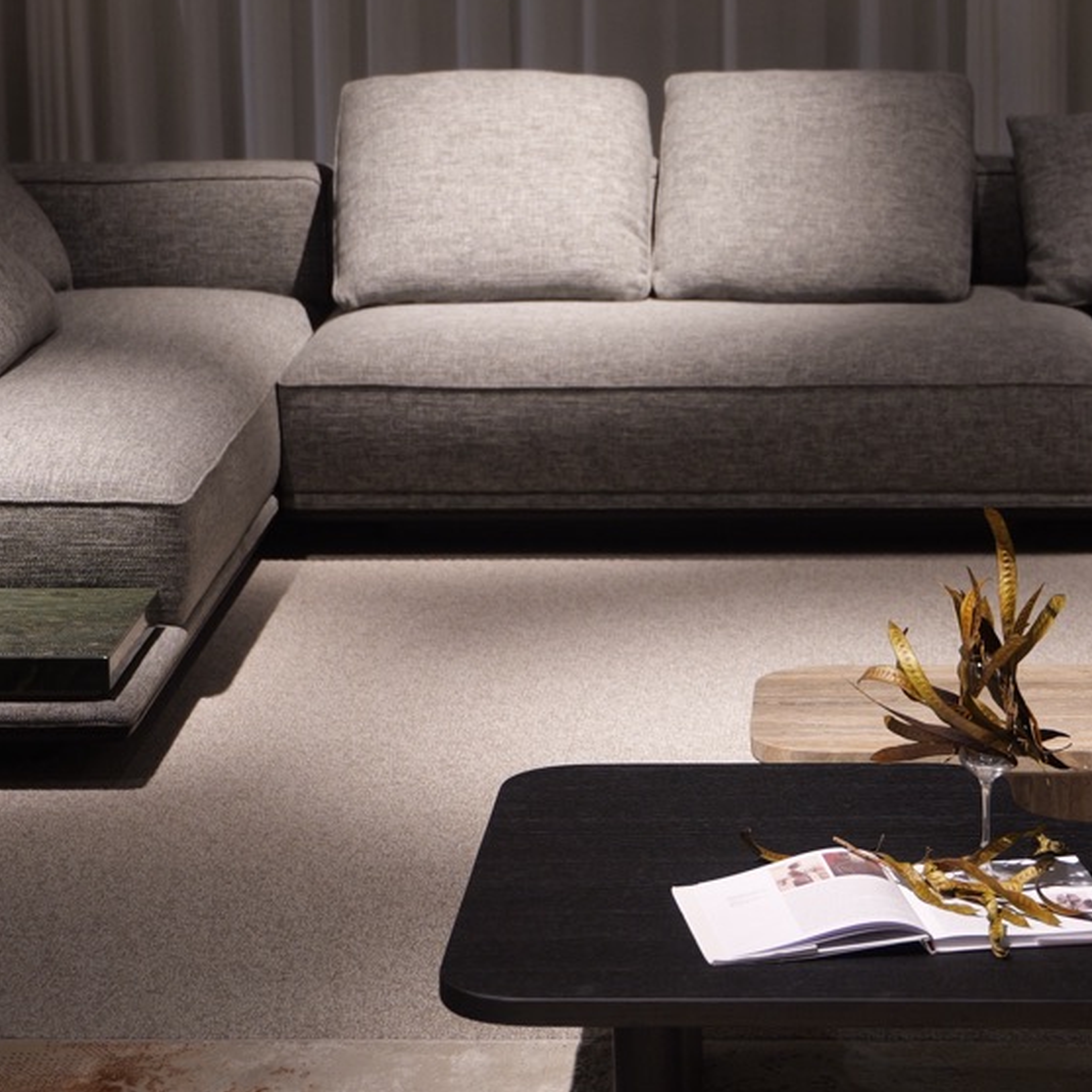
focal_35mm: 118
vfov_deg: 14.7
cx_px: 616
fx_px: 4211
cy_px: 235
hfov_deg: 14.8
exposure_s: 1/50
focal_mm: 43
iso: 500
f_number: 2.8
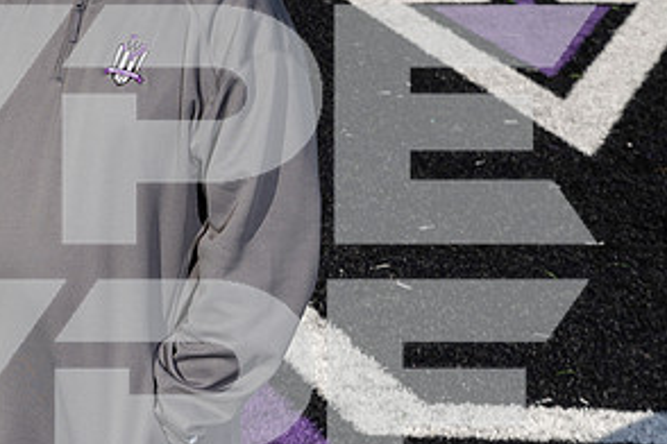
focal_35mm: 132
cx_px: 18
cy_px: 126
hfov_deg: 15.3
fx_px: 2445
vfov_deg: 10.4
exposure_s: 1/250
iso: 100
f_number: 8
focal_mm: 67
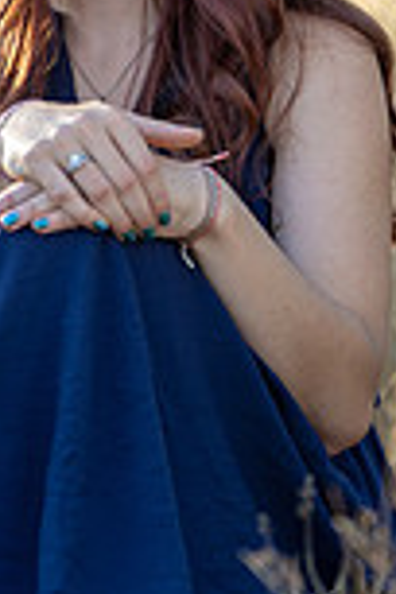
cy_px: 68
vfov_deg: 4.0
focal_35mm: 513
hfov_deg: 2.7
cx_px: 93
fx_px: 8464
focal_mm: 135
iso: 80
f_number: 1.8
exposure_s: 1/500
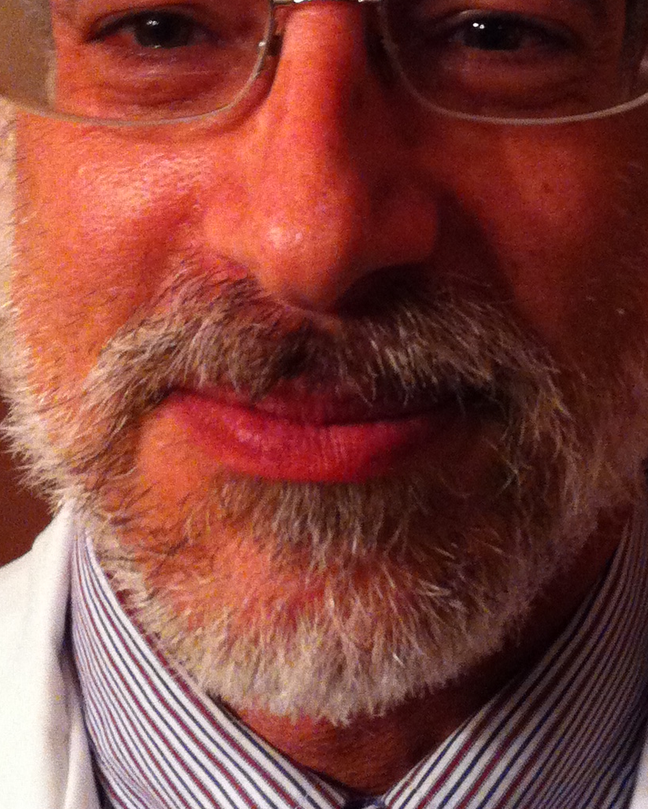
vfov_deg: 21.9
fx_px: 2061
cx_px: 412
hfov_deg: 17.8
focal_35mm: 86
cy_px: 127
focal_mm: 3.85
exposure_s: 1/15
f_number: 2.8
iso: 320
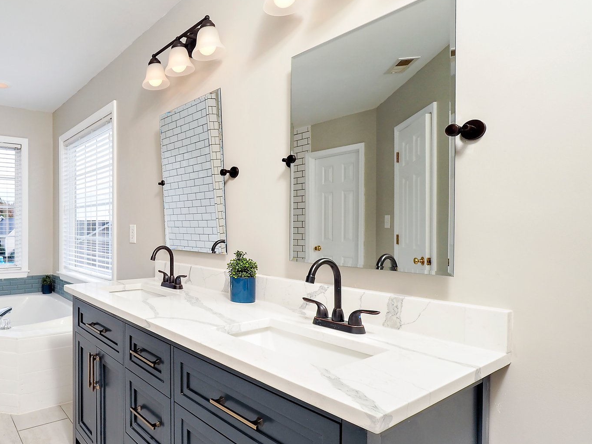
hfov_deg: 73.5
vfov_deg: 63.3
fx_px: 359
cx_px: 150
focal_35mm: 21
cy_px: 244
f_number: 5
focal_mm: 7
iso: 100
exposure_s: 1/200
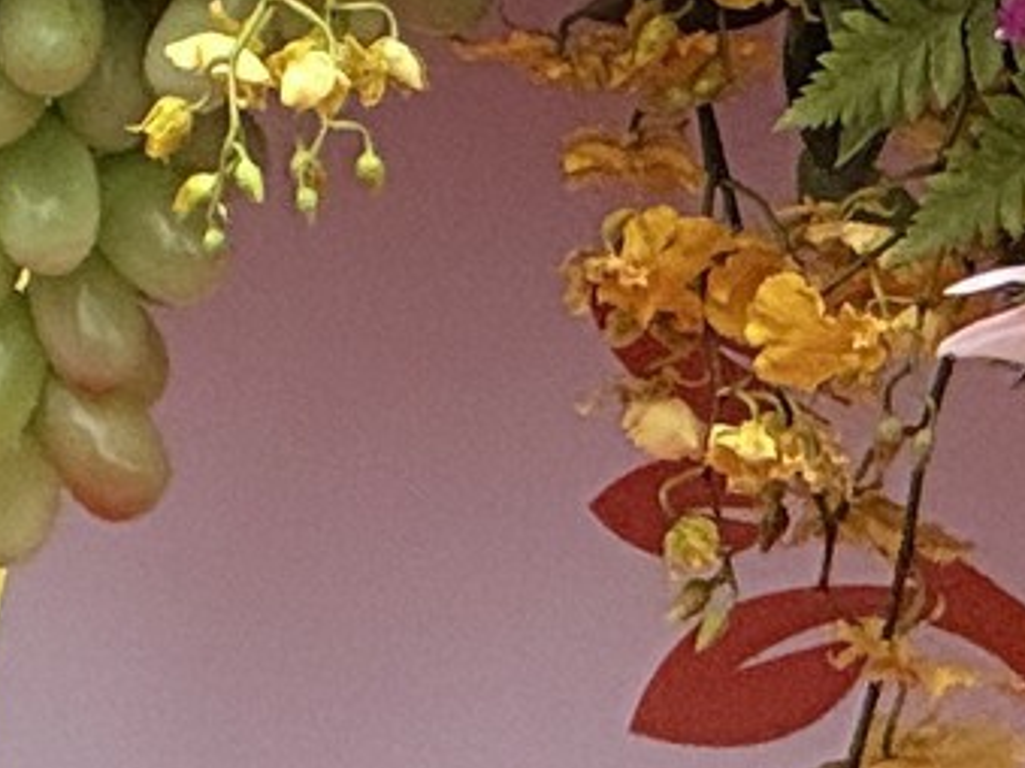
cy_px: -1433
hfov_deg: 2.2
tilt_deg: -0.9
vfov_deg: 1.6
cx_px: 1663
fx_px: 26818
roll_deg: +0.6
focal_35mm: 906
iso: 50
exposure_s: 1/655
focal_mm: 15.66
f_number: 2.8
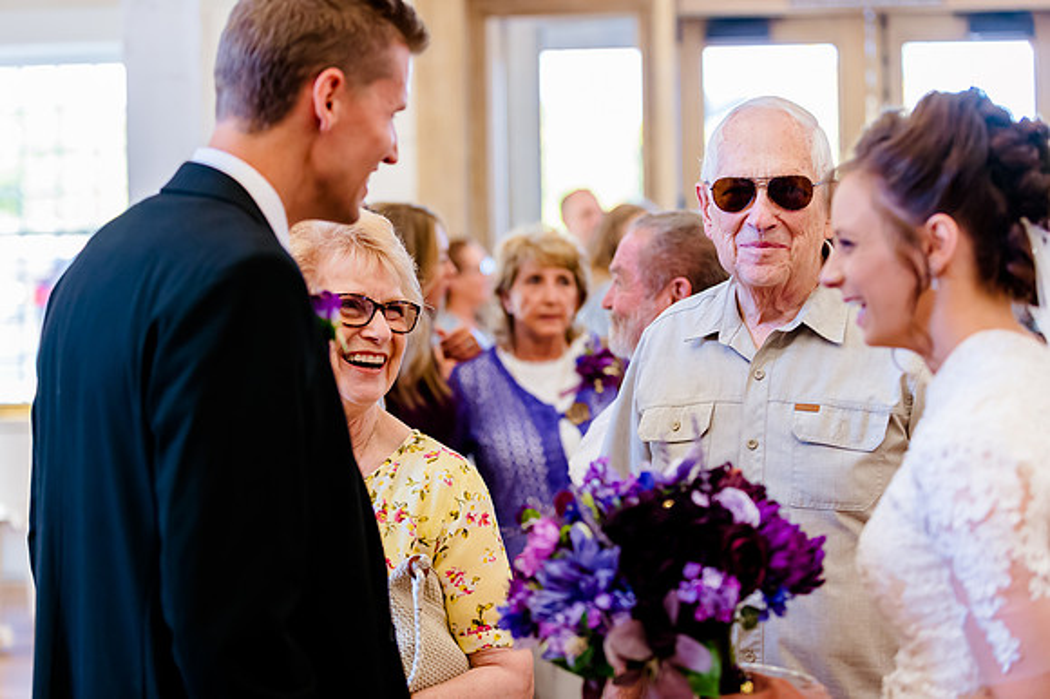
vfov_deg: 15.8
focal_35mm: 86
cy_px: 350
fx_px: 2518
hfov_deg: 23.5
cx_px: 483
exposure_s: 1/400
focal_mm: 80
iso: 2000
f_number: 2.8
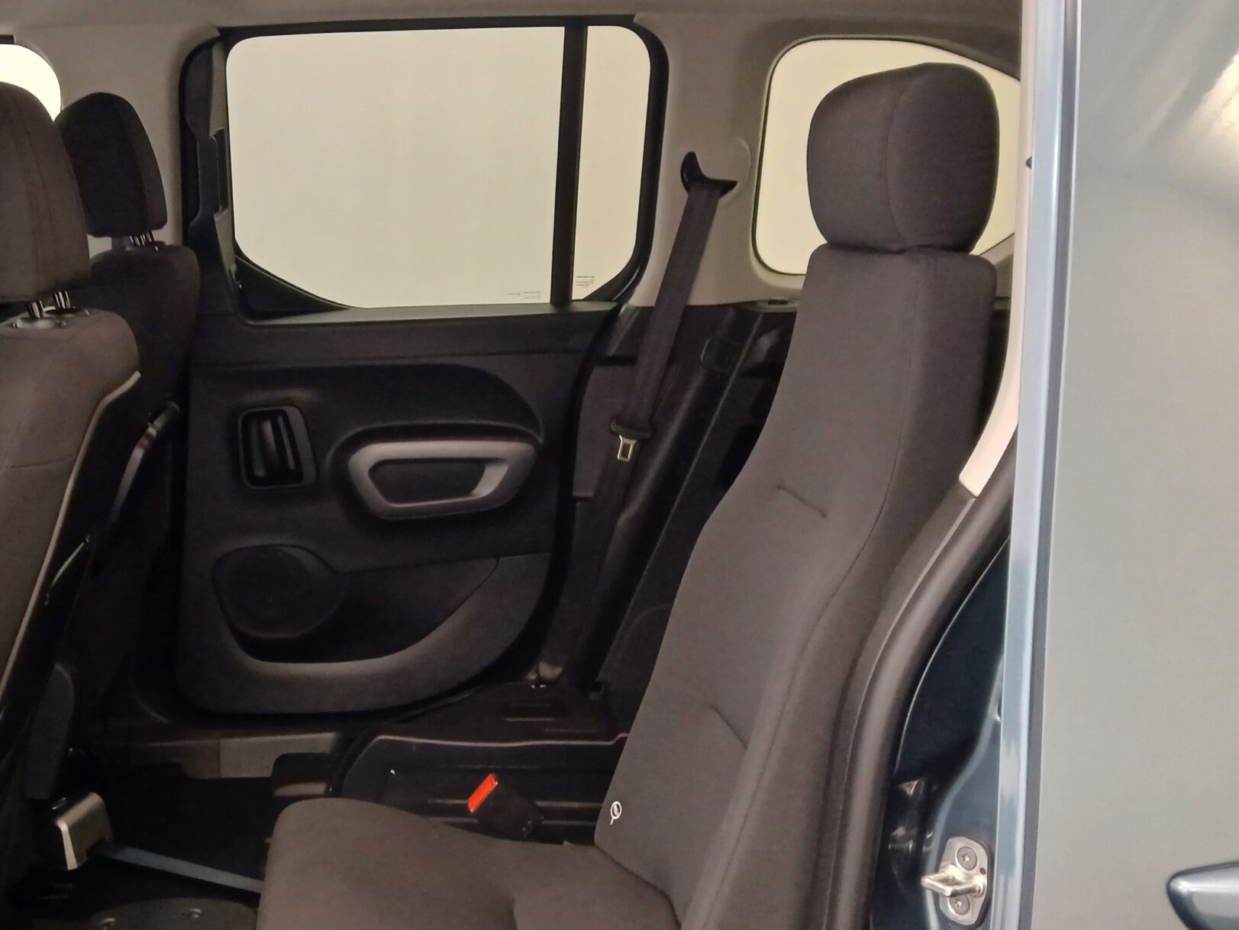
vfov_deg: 34.9
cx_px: 330
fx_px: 1468
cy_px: 593
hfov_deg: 44.4
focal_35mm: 41
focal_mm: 3.98
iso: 320
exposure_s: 1/25
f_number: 1.8
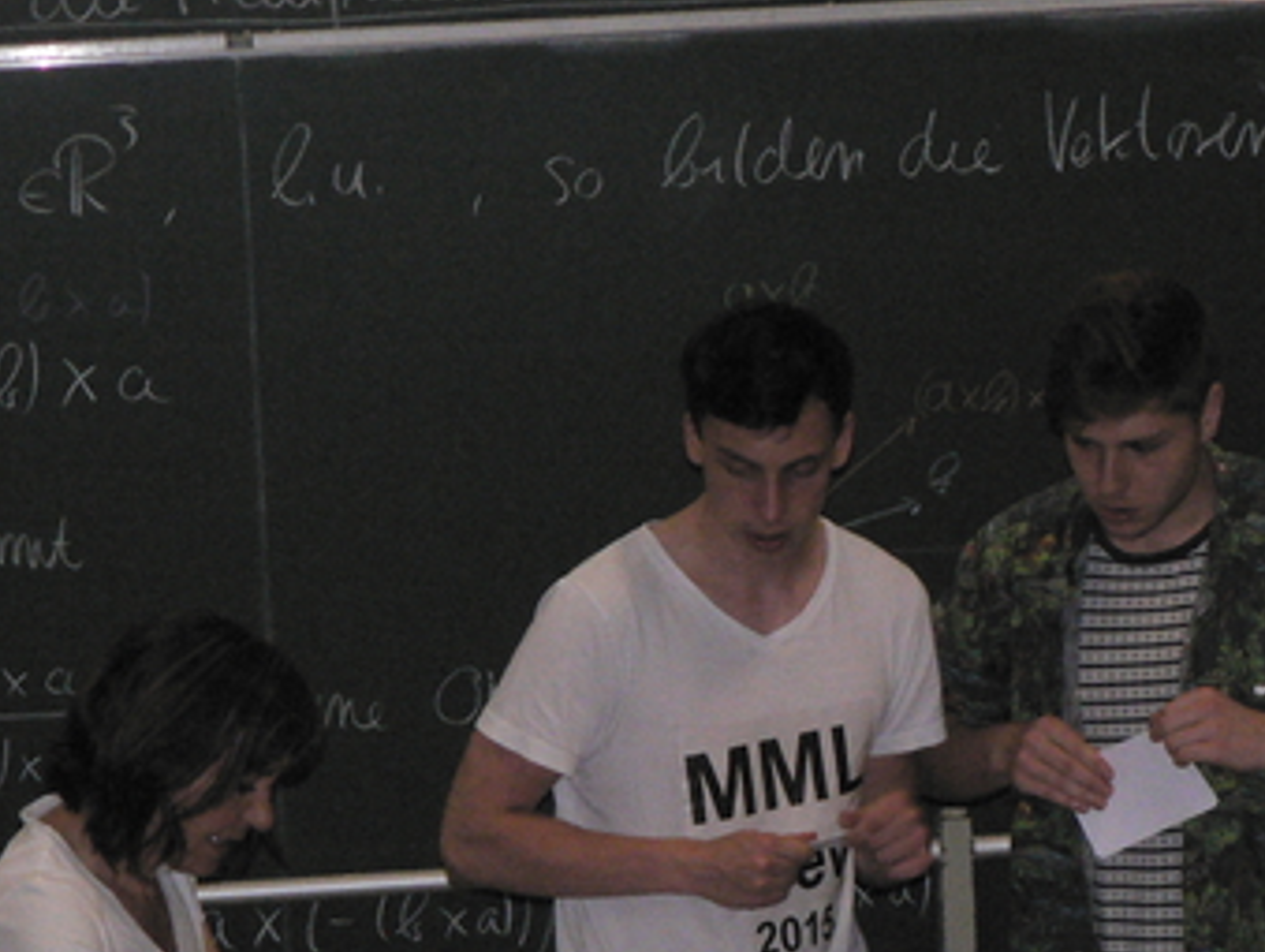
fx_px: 7243
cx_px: 653
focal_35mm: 198
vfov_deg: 7.5
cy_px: 698
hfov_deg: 10.0
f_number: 3.2
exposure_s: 1/60
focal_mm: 18.6
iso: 400
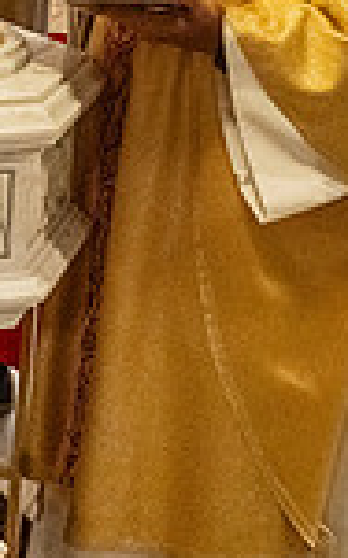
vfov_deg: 21.1
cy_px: -35
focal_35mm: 94
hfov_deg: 12.7
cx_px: -274
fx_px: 1431
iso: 5000
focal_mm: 24
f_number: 4.5
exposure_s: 1/60
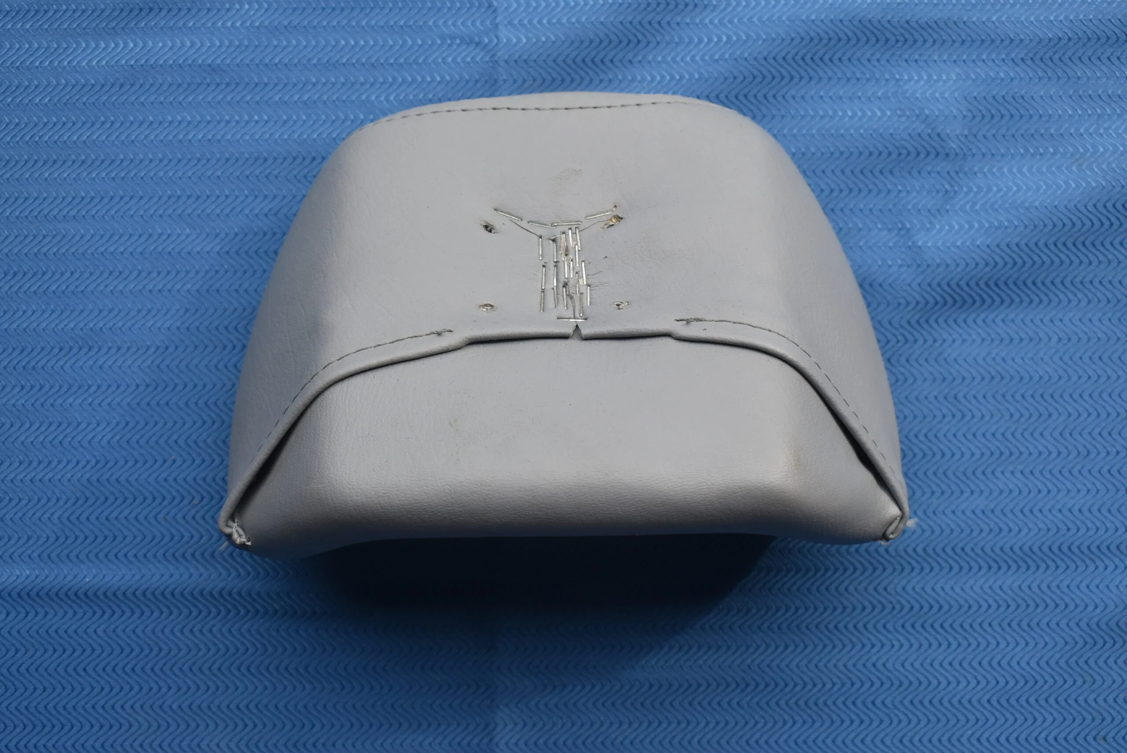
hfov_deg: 38.9
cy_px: 376
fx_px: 1598
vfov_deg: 26.5
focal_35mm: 51
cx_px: 564
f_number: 6.3
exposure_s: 1/200
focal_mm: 34
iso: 200
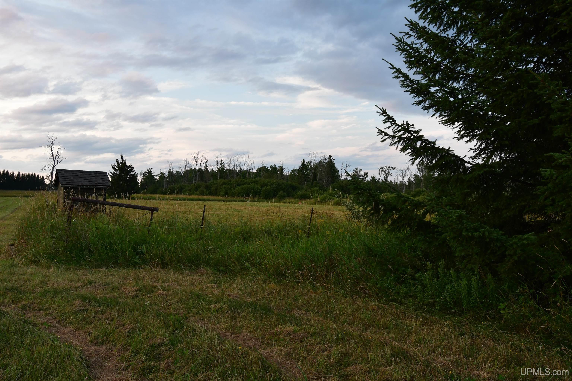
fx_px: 477
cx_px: 286
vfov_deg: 43.6
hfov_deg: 61.9
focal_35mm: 30
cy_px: 190
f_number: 8
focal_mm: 20
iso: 400
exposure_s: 1/60
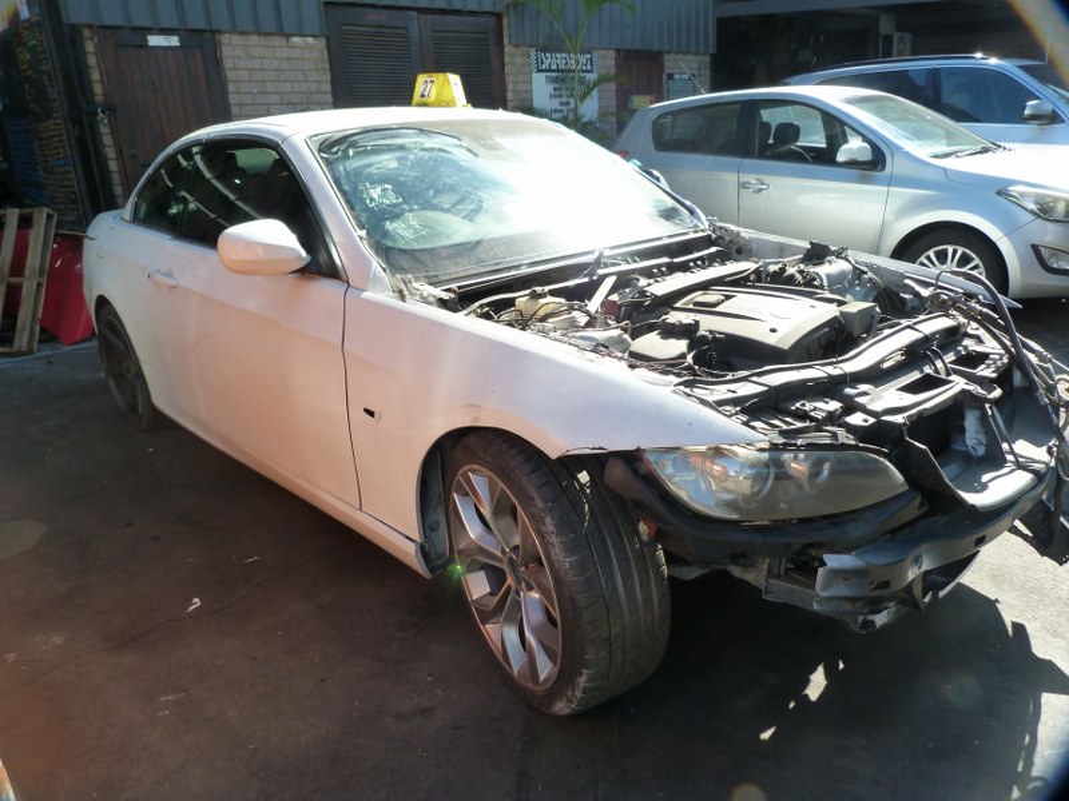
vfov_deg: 54.9
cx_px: 534
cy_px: 400
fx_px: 772
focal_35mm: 25
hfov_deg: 69.4
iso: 125
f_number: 4
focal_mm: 4.5
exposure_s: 1/160
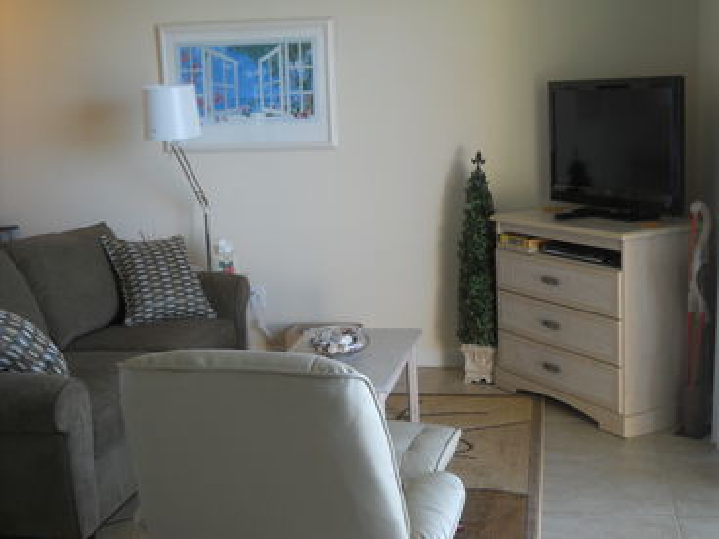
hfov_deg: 39.7
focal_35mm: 48
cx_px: 360
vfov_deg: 30.3
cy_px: 270
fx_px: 997
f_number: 3.3
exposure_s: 1/30
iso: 80
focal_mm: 7.88
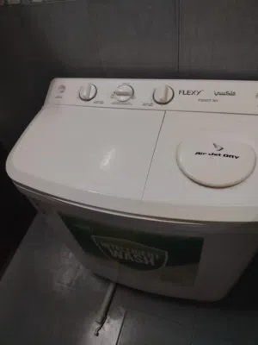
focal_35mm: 24
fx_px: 239
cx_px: 129
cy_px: 172
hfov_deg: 56.8
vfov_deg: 71.6
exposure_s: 1/25
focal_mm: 5.25
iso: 2644
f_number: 1.75
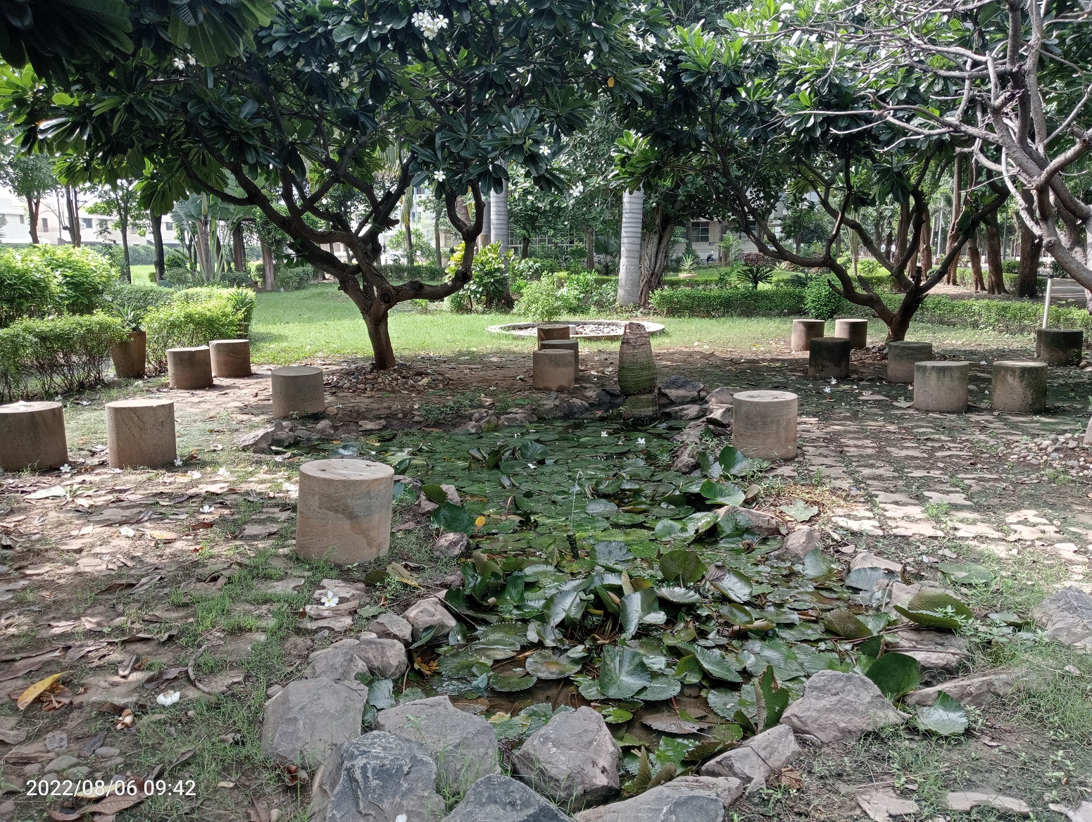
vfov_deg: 49.9
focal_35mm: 28
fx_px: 885
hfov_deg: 63.4
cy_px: 411
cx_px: 546
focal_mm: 4.04
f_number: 1.8
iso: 112
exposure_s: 1/159
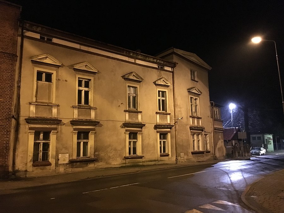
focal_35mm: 29
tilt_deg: +8.8
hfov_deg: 61.7
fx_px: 238
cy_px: 106
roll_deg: +1.5
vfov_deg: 48.2
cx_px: 142
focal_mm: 4.15
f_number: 2.2
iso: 1000
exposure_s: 1/17
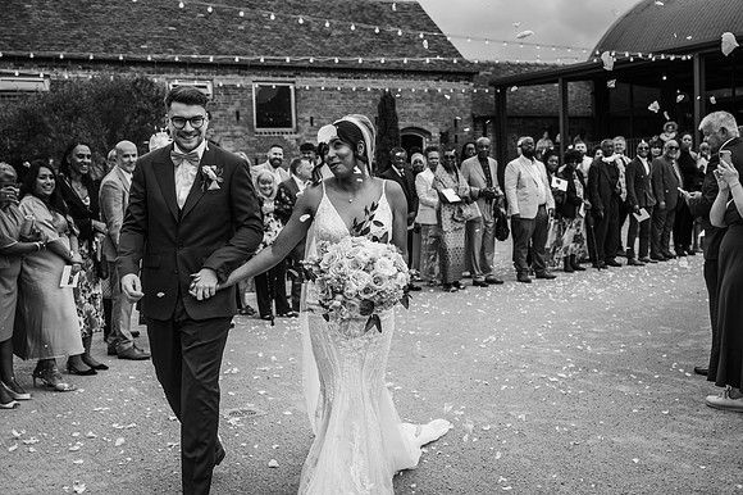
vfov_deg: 31.9
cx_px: 372
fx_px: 866
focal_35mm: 42
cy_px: 248
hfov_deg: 46.4
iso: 220
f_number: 5
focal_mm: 42
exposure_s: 1/1000
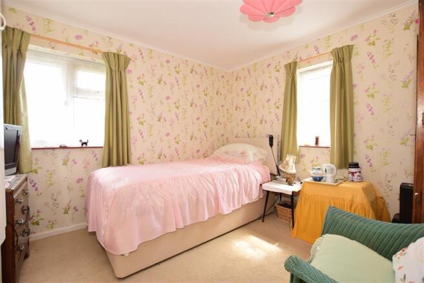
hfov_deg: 100.4
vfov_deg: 77.3
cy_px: 142
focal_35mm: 15
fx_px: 177
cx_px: 212
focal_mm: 10
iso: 200
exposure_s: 1/40
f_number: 5
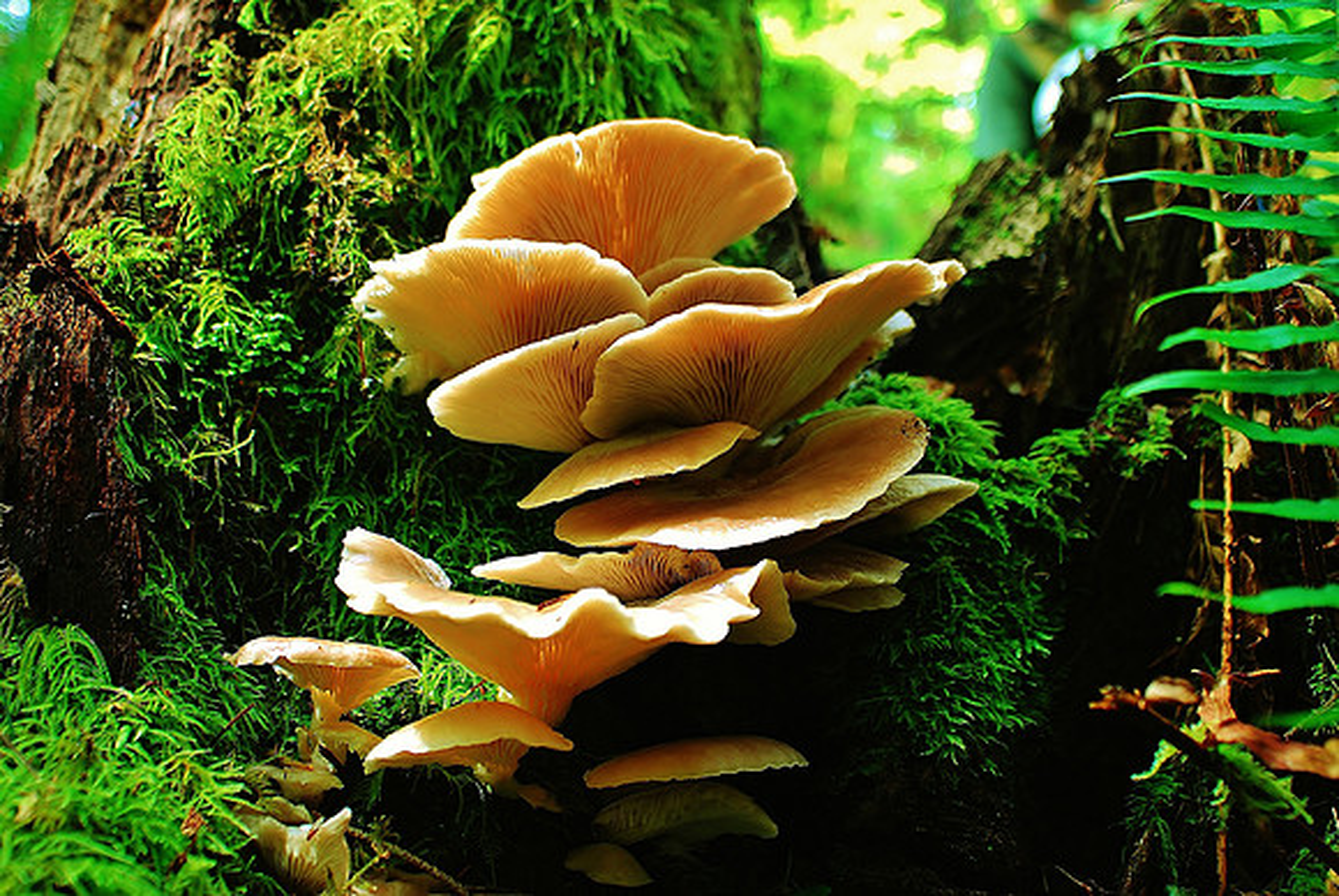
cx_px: 670
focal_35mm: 36
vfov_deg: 37.0
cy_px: 448
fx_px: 1340
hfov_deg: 53.1
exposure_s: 1/60
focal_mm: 24
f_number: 2.8
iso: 160
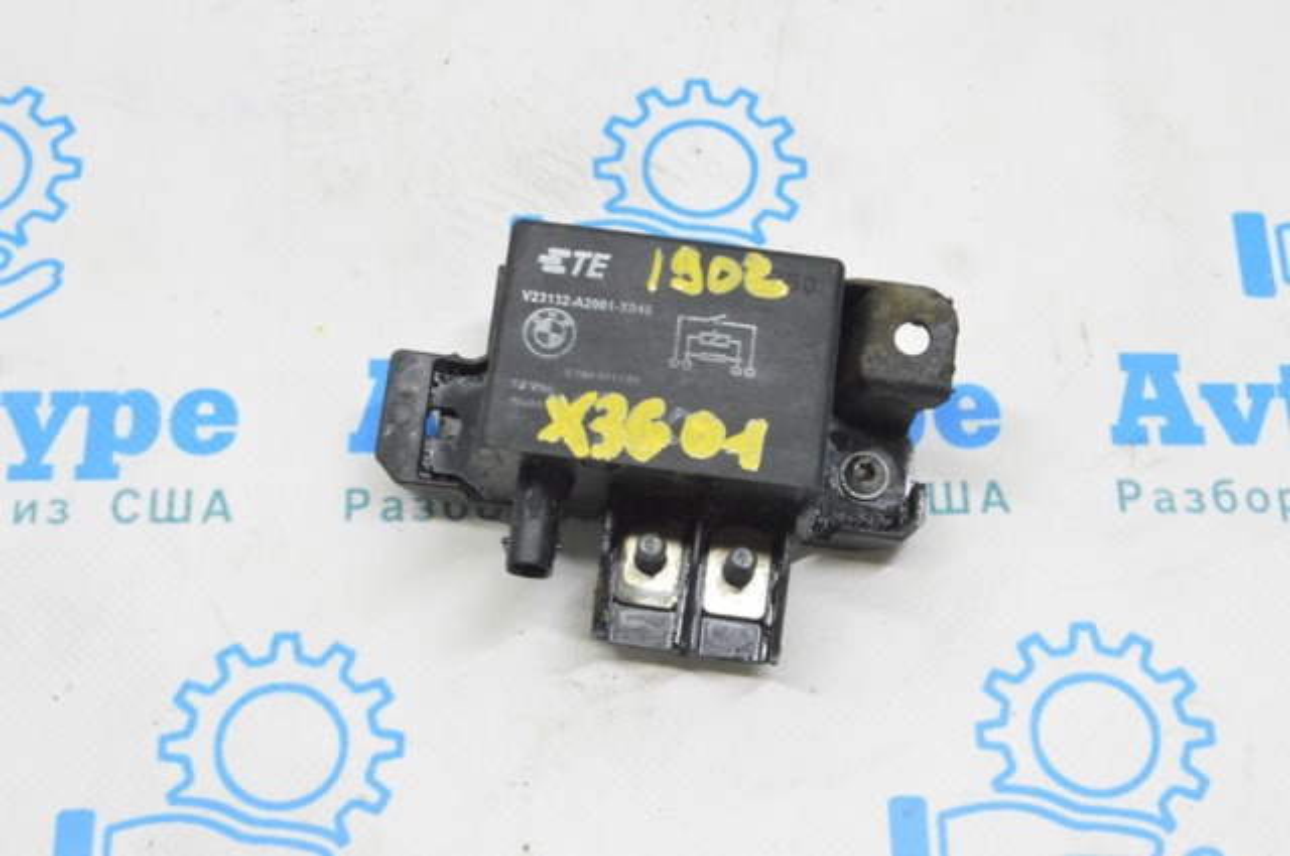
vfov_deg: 21.5
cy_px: 428
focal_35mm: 63
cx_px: 645
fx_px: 2255
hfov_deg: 31.9
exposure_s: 1/15
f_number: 20
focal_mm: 42
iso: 6400
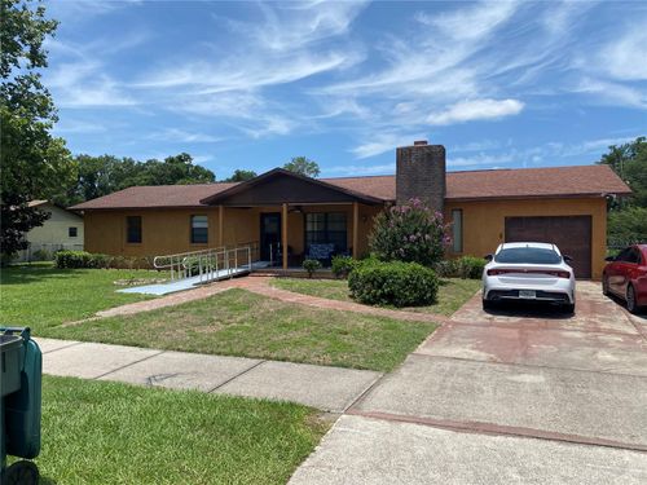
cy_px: 242
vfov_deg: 53.1
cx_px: 324
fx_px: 486
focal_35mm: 26
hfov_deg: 67.3
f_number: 1.8
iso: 32
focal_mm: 4.25
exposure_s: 1/3300
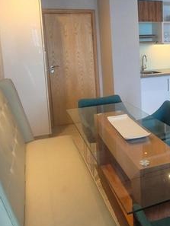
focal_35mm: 35
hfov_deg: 39.5
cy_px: 65
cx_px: 130
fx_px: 229
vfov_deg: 51.1
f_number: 2.2
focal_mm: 1.74
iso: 200
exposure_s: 1/50
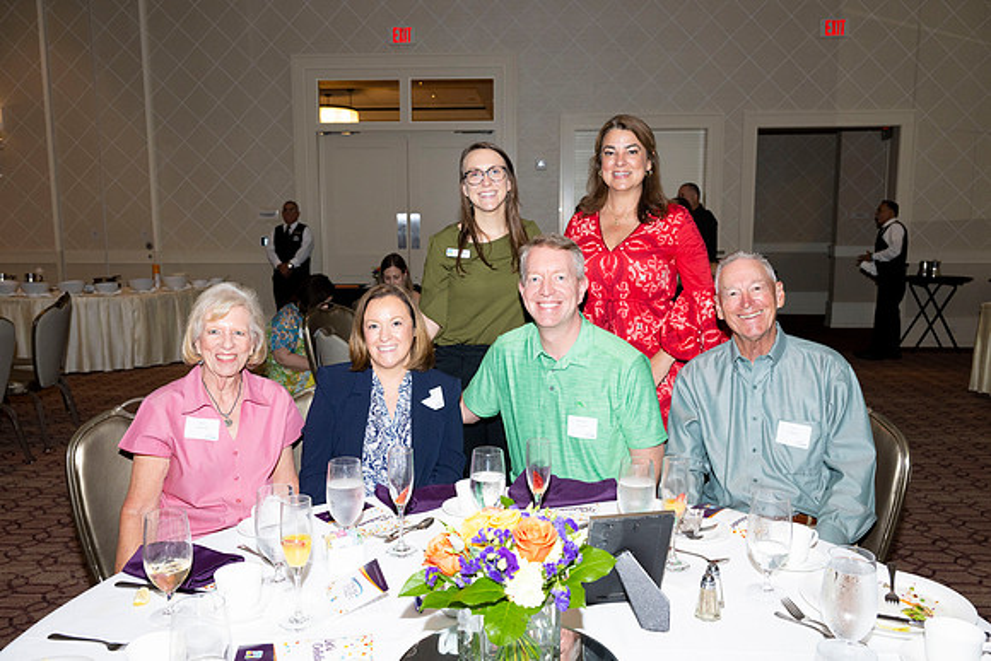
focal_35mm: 30
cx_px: 496
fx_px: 826
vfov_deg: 43.6
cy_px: 330
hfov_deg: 61.9
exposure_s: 1/200
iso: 800
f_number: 5.6
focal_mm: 30
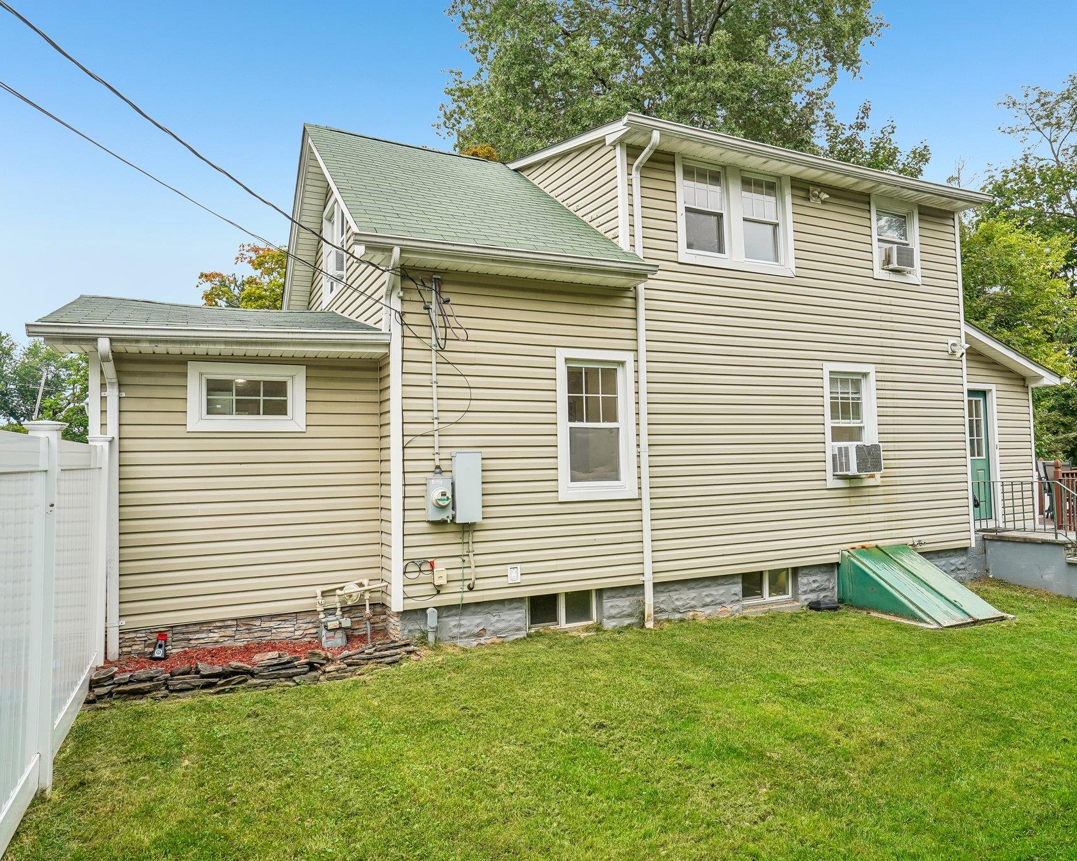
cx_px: 602
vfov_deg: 58.8
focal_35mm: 24
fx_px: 765
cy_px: 434
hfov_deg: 70.0
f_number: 8
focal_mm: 21
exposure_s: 1/40
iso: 200
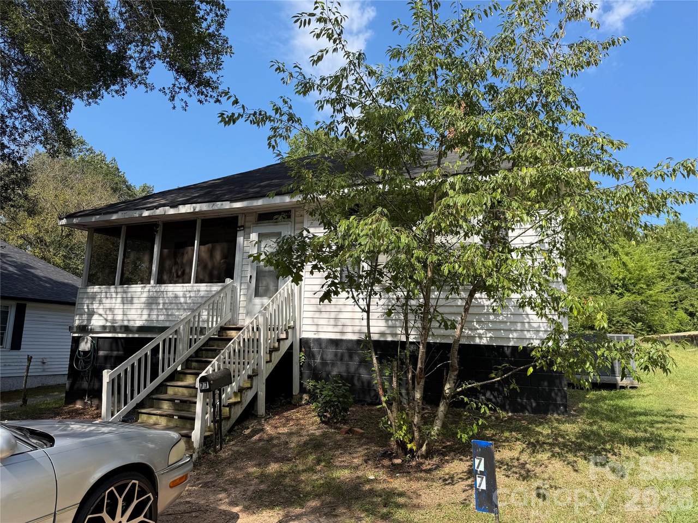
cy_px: 262
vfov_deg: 56.8
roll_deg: -1.3
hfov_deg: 71.6
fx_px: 484
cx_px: 349
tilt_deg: +8.5
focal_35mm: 24
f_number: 1.78
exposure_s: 1/2611
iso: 80
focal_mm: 6.76
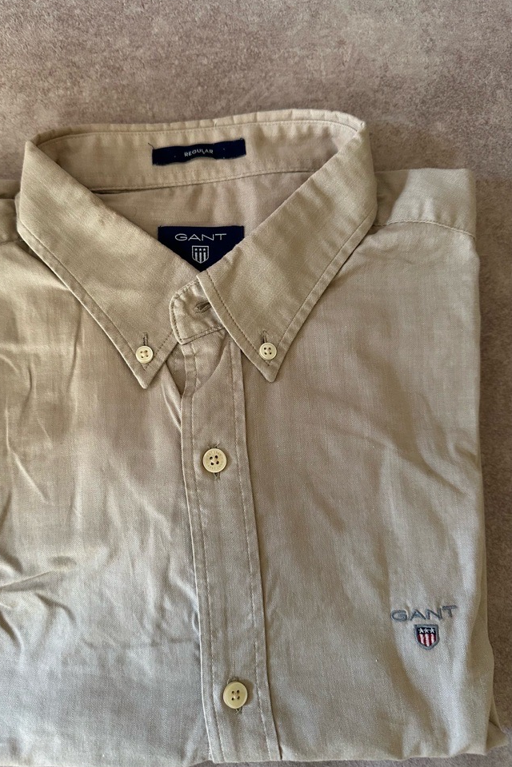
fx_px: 555
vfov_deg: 69.4
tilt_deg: -84.5
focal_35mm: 26
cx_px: 213
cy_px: 380
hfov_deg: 49.3
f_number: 1.78
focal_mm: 6.86
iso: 400
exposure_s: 1/60
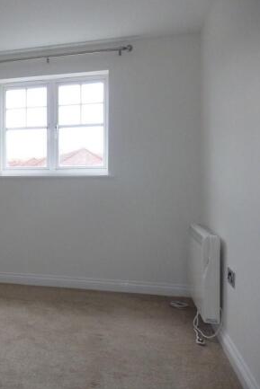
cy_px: 194
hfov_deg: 34.6
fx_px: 379
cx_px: 2
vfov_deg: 54.4
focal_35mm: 35
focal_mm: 4.5
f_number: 3
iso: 800
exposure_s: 1/320
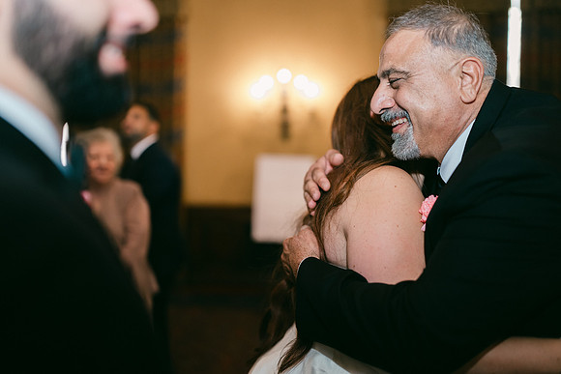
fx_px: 557
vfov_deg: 37.2
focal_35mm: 36
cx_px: 280
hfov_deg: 53.5
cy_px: 187
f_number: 1.2
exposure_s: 1/125
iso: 640
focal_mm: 35
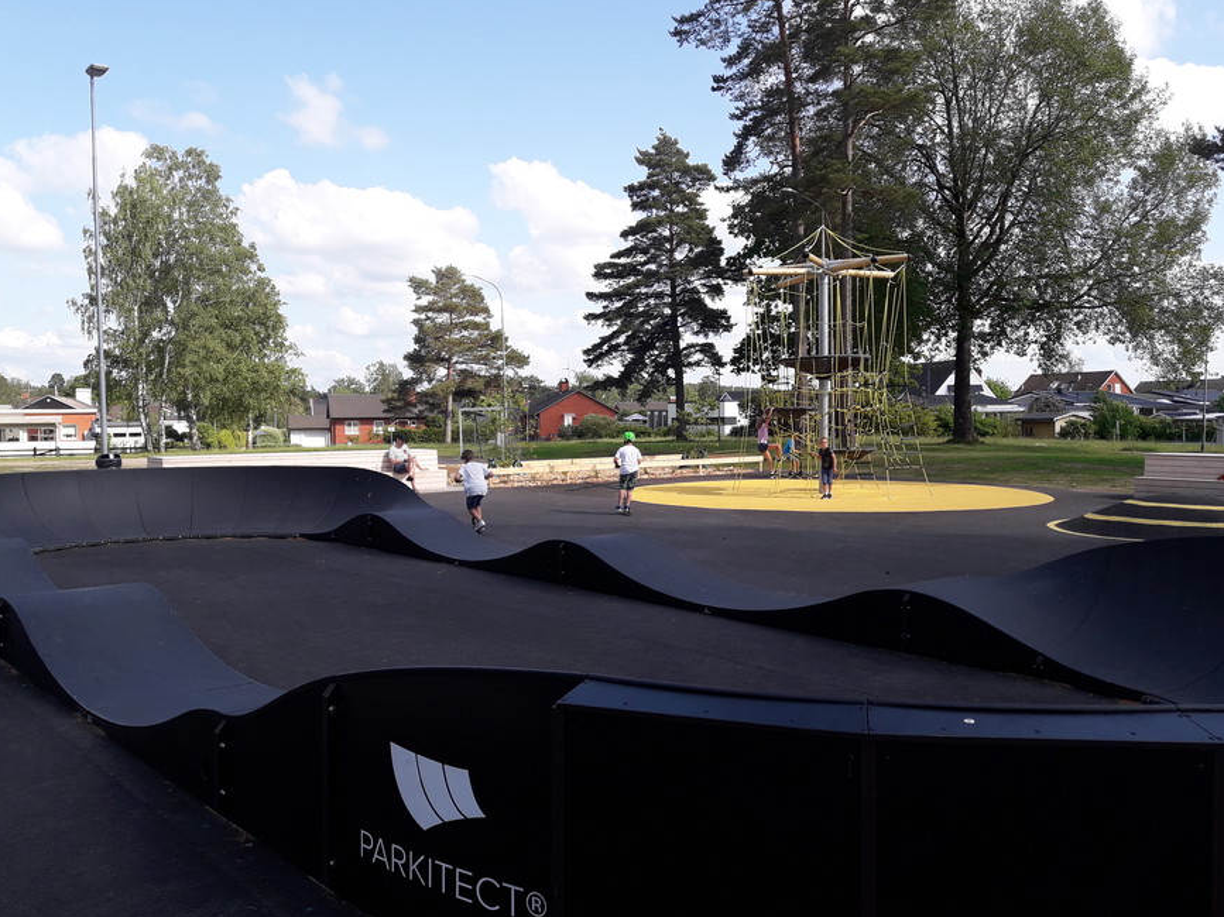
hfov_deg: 58.3
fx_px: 1096
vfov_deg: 45.4
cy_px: 458
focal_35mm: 31
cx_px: 573
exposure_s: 1/929
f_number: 1.9
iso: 40
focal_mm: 3.7
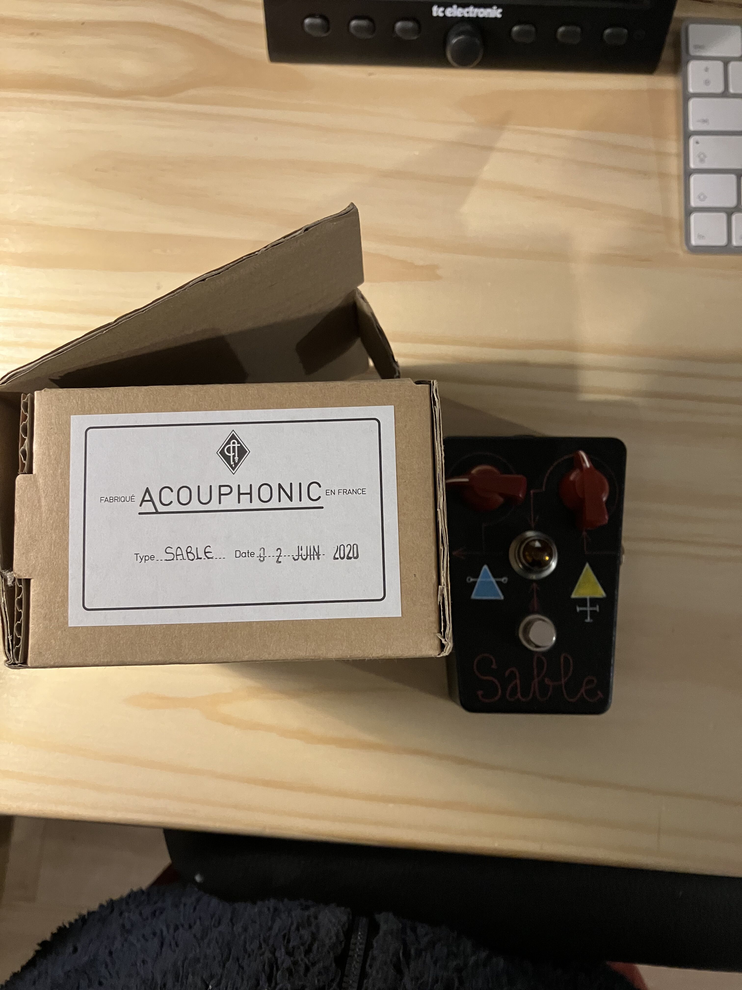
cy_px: 495
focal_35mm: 28
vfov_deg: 63.4
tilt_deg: -82.3
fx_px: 800
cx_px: 371
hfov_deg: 49.7
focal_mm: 3.99
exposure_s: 1/60
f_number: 1.8
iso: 200
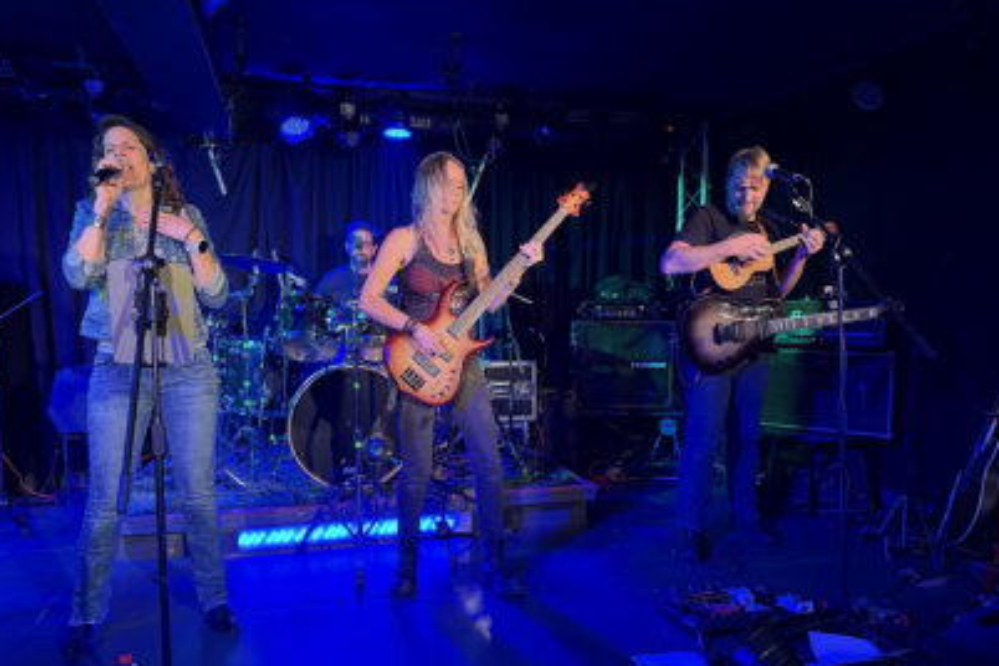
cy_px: 383
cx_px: 492
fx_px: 721
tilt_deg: -5.0
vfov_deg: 49.4
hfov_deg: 69.4
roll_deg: +0.3
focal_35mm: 26
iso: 400
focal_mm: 6.76
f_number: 1.78
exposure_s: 1/50
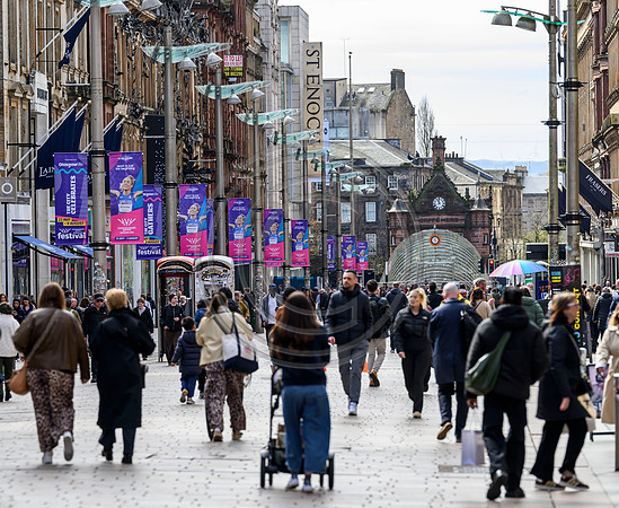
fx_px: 4531
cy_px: 270
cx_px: 214
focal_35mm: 245
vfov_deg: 6.4
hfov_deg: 7.8
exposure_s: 1/640
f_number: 5.6
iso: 500
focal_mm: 200
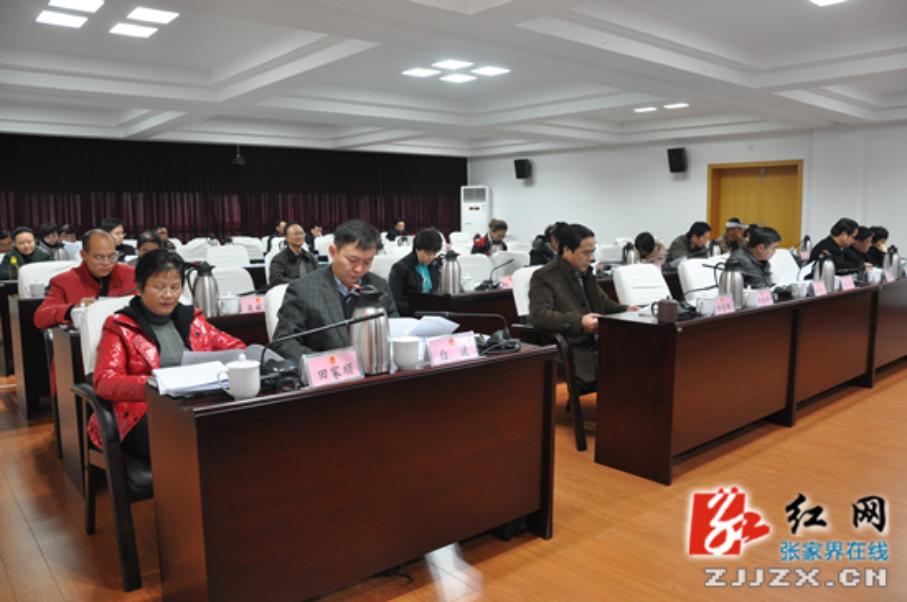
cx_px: 454
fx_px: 679
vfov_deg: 47.8
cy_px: 301
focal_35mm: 27
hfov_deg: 67.5
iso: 640
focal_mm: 18
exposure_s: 1/15
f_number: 4
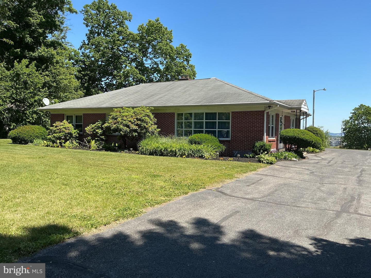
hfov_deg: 61.7
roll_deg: -0.6
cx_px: 186
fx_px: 311
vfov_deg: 48.2
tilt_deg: -1.4
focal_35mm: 29
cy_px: 139
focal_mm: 3
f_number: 1.8
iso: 25
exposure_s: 1/1279
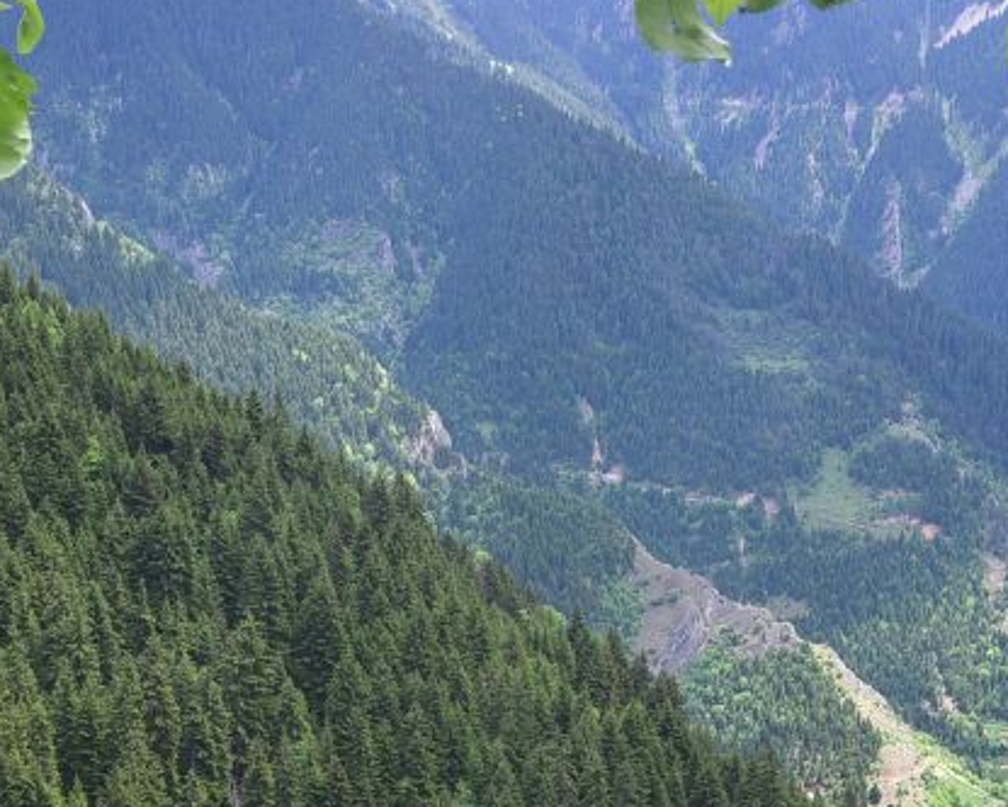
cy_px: 961
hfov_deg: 13.1
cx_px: 384
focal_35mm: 147
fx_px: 4385
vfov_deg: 10.3
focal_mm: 50
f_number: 11
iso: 320
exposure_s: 1/125
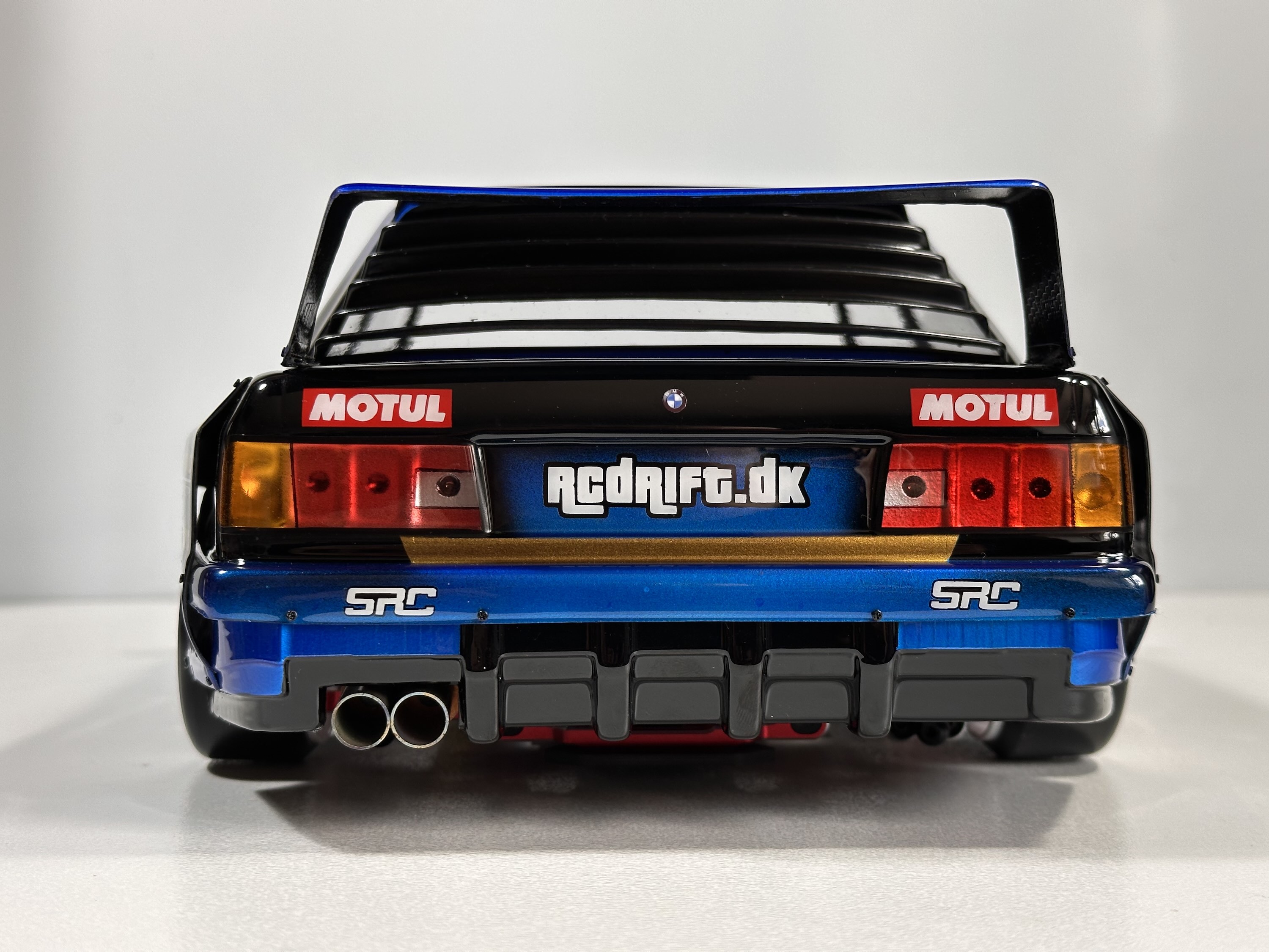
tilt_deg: -1.7
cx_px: 634
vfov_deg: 30.3
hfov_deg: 39.7
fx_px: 1760
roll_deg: -0.7
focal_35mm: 48
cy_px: 476
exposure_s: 1/100
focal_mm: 6.86
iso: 80
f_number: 1.78
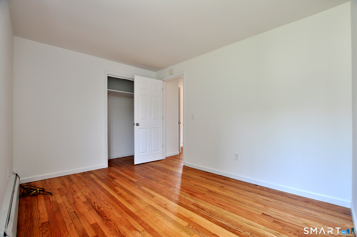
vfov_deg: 77.2
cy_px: 118
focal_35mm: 15
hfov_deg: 100.5
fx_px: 149
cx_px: 178
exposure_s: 1/60
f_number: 5
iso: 320
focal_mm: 10
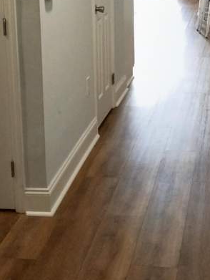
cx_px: 159
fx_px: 638
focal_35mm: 79
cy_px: 50
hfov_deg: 18.6
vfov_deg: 24.2
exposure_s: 1/60
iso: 723
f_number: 1.8
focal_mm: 4.27
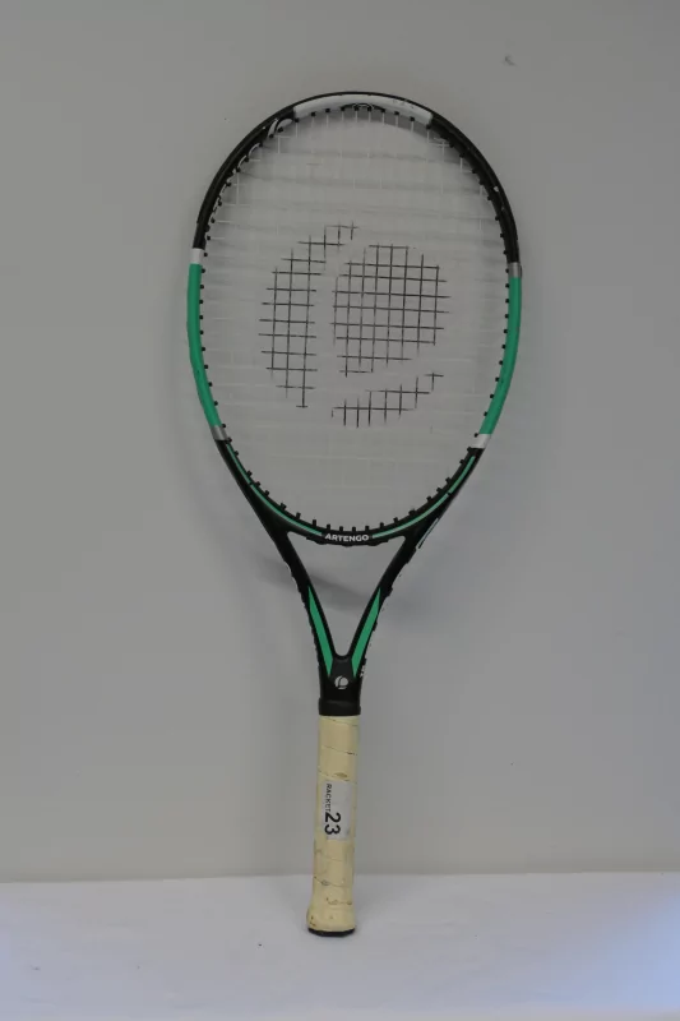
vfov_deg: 38.9
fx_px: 1446
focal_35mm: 51
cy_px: 510
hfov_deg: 26.5
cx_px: 340
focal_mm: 18.77
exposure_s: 1/80
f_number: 3.4
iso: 400
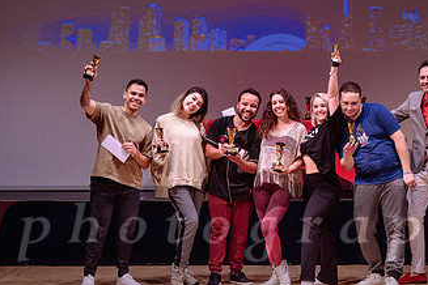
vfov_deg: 13.8
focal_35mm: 99
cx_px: 250
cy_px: 98
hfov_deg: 20.6
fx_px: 1177
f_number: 3.2
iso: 1000
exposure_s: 1/400
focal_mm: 47
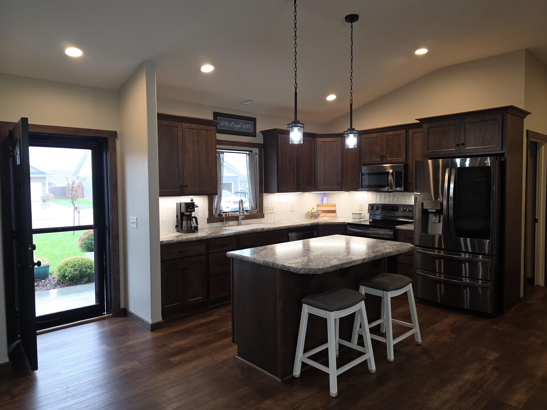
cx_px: 274
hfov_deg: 73.9
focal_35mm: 23
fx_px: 363
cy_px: 205
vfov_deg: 58.9
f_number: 1.4
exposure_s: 1/60
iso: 50
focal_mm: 6.5
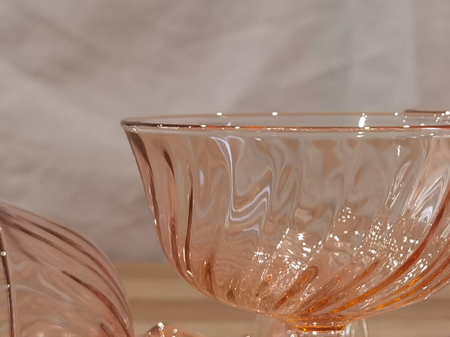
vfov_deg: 12.0
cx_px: 420
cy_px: 302
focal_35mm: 123
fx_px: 1599
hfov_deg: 15.8
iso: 160
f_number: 1.9
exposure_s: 1/100
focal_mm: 6.71
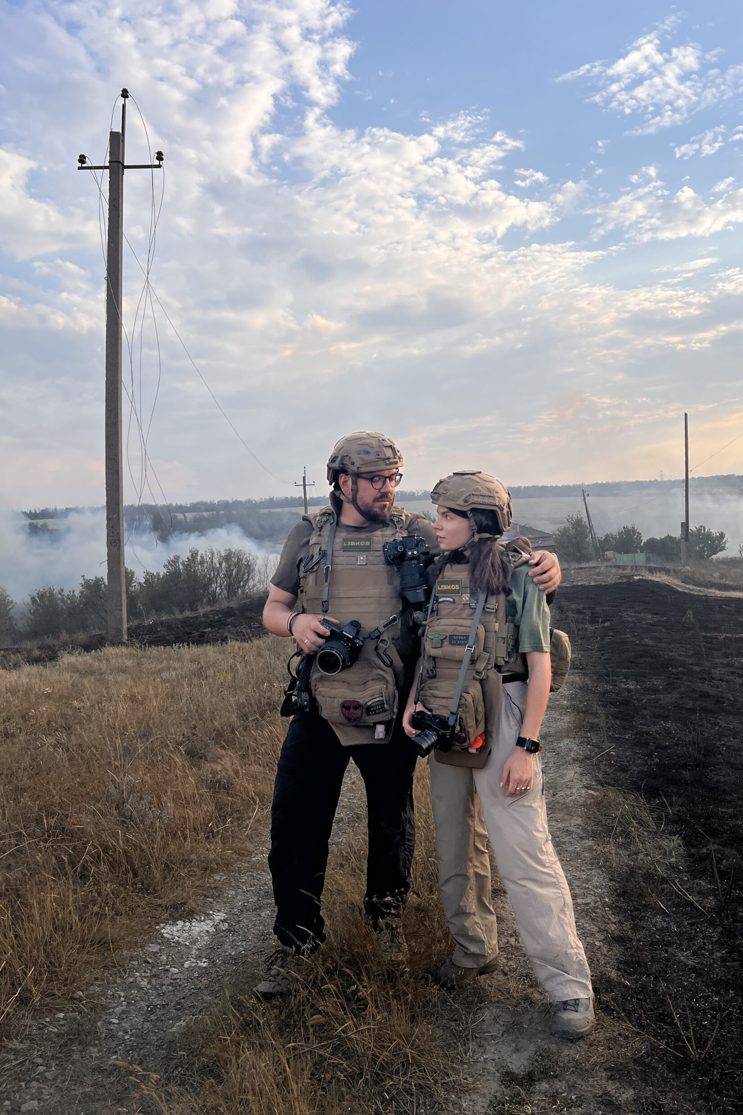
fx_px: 867
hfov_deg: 46.4
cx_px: 400
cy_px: 545
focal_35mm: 28
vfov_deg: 65.5
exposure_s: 1/2404
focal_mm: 5.7
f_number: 1.5
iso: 50
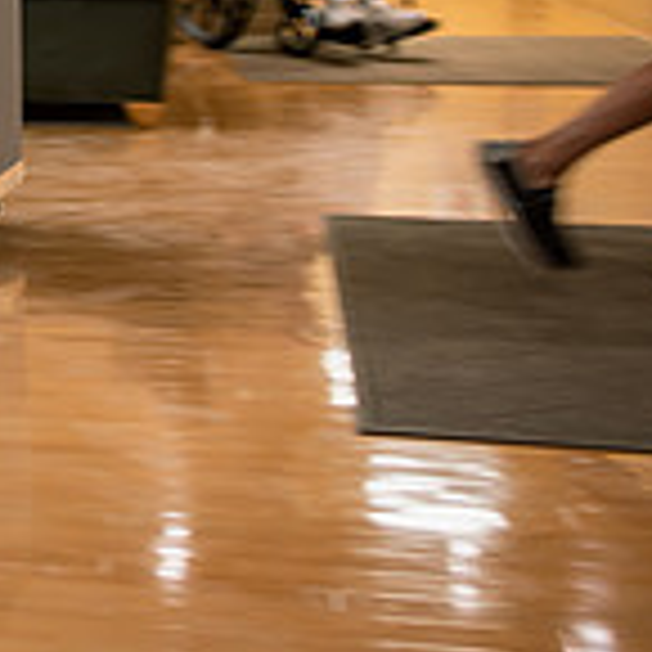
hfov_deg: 16.1
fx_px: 2024
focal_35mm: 95
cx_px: -427
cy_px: -128
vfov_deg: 17.5
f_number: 3.2
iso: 160
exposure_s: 1/25
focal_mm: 28
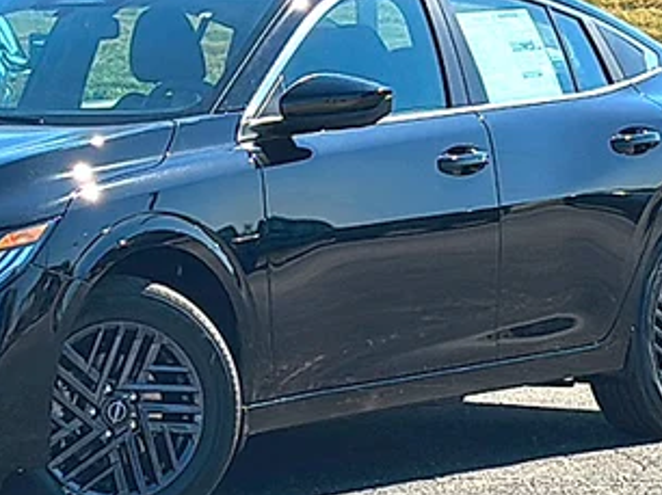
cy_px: 260
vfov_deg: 9.8
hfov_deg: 13.0
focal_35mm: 151
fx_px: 2885
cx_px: 110
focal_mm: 6.86
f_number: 1.78
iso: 80
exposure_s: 1/3390
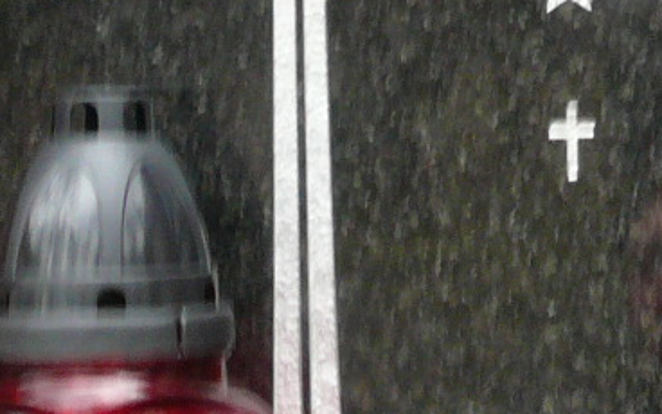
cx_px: 822
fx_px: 2327
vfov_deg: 10.0
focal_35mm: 129
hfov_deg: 15.5
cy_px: -106
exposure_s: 1/15
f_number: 2.8
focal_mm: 4.6
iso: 100
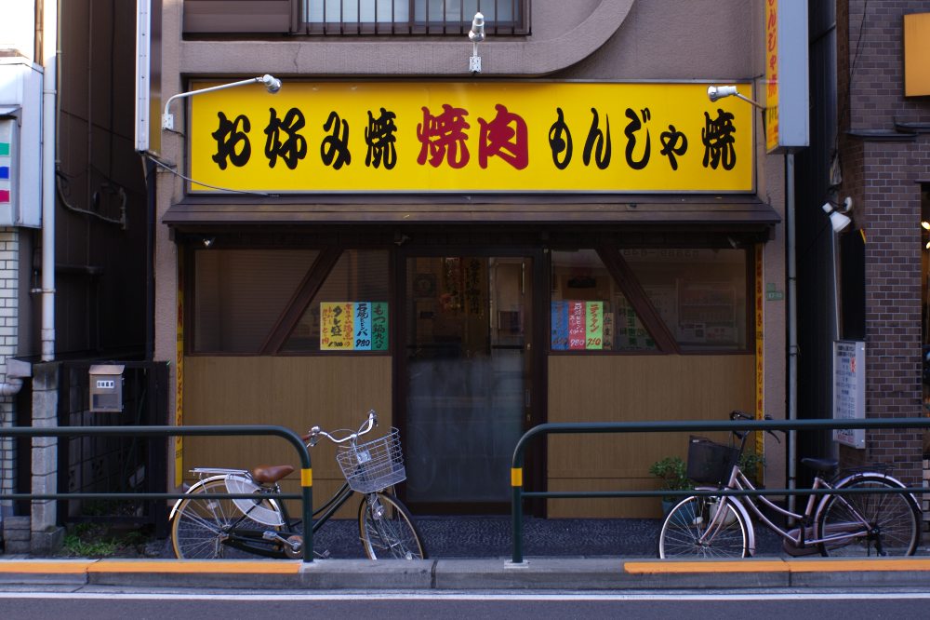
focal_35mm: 42
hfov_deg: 46.4
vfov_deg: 31.9
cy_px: 310
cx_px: 465
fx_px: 1085
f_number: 4.5
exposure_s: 1/60
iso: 100
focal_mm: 28
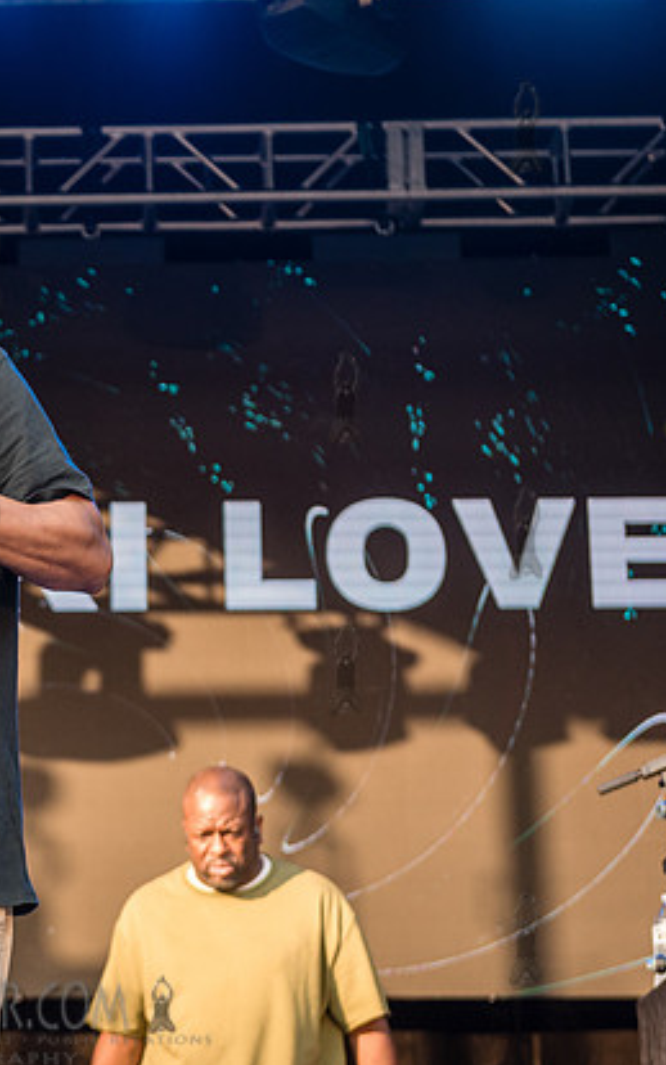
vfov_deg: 19.6
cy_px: 557
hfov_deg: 12.1
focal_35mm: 106
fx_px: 3076
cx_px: -157
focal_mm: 62
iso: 500
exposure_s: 1/640
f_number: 3.5
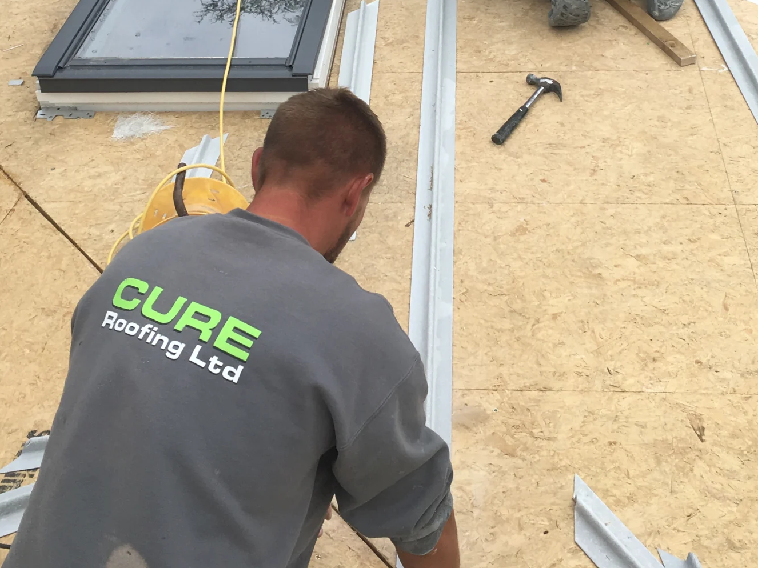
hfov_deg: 34.3
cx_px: 406
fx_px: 1226
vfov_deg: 25.1
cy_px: 34
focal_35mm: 56
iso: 25
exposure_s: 1/1183
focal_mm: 4.15
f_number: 2.2
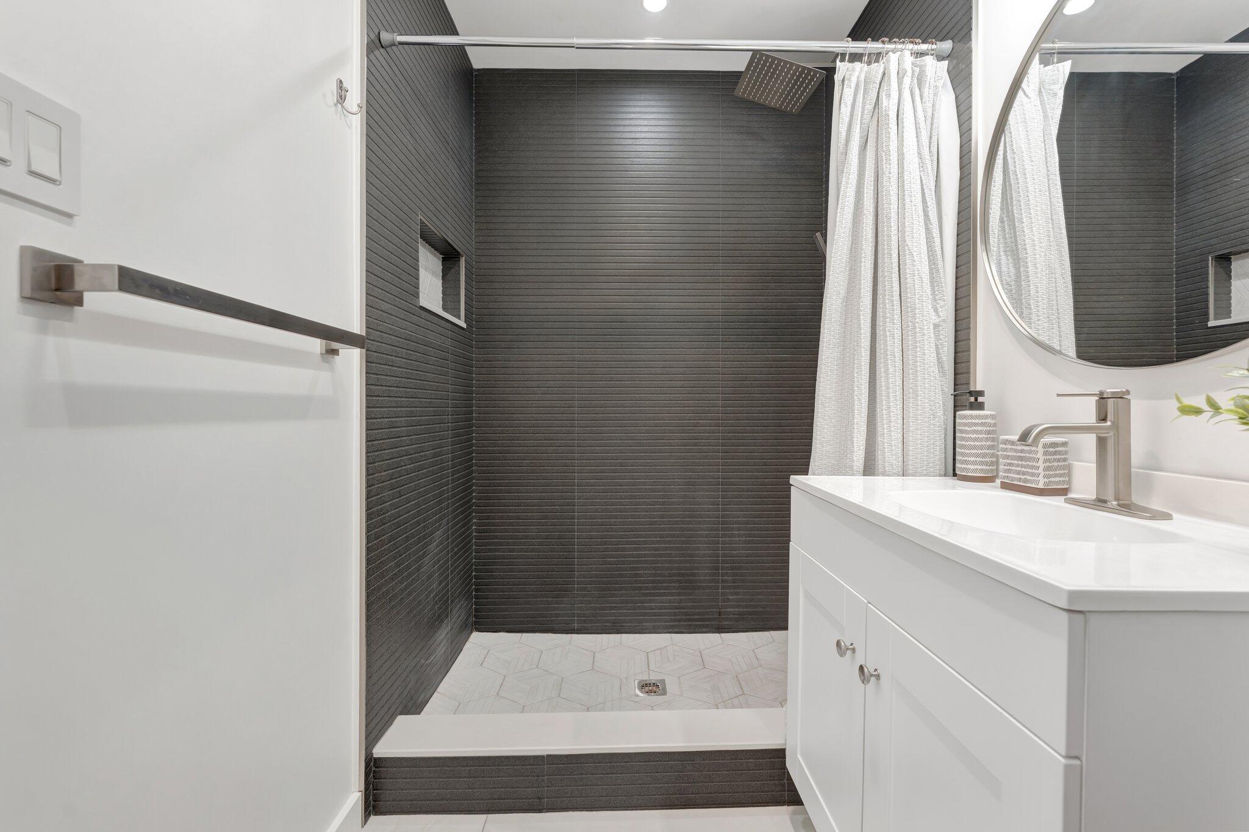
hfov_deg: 100.8
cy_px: 416
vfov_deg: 77.7
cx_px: 624
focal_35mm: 15
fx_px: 517
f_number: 6.3
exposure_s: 1/4
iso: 400
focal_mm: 14.9
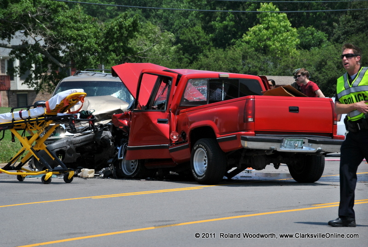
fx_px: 1996
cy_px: 124
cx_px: 184
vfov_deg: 7.1
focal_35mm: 195
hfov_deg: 10.5
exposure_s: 1/800
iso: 100
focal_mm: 130
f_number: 7.1
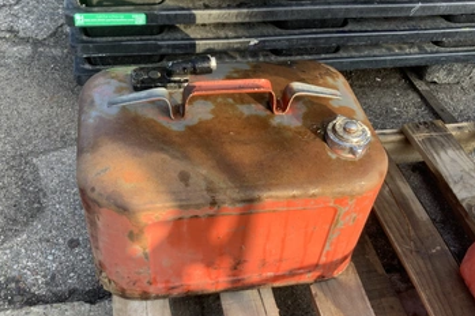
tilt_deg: -48.7
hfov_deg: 51.9
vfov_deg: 35.6
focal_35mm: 37
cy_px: 202
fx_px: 488
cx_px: 223
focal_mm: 3.3
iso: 25
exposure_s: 1/120
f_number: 2.4
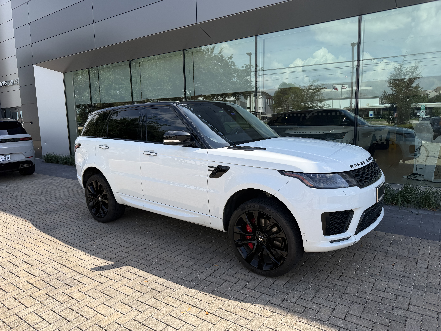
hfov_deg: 71.6
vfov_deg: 56.8
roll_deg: +2.2
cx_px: 220
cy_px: 166
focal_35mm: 24
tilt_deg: -8.2
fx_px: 306
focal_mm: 6.76
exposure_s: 1/3145
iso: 80
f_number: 1.78
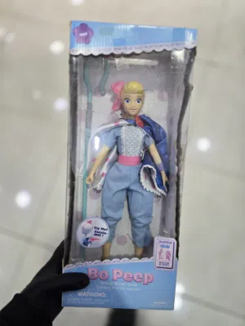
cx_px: 122
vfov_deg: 73.9
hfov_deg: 58.9
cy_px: 163
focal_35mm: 23
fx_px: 217
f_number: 1.7
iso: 100
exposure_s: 1/100
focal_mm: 6.3
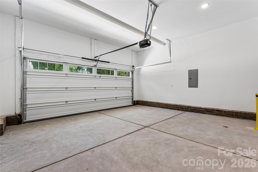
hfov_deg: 96.0
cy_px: 86
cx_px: 129
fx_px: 116
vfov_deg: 73.1
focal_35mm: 16
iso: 200
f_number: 13
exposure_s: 1/5
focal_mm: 16.2
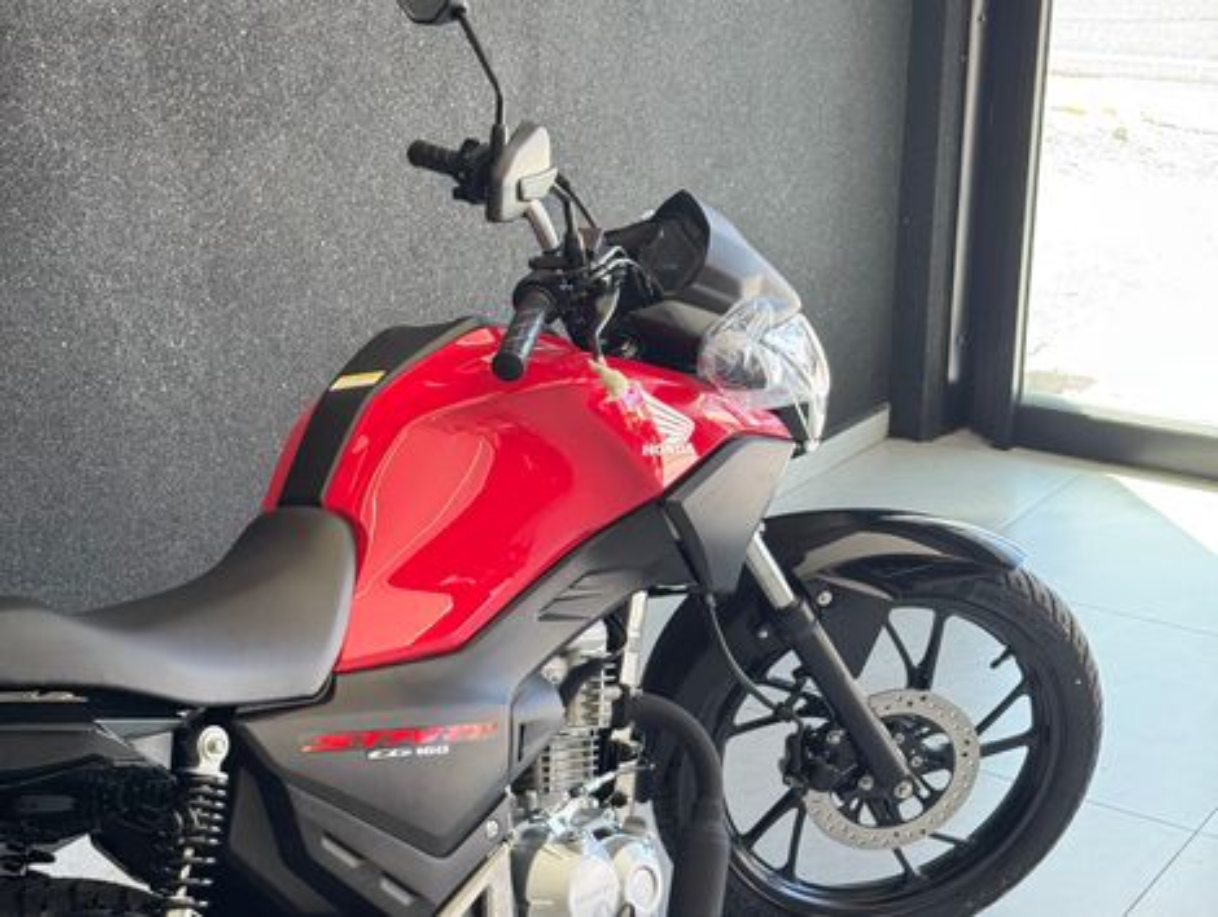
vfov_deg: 30.3
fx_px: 1692
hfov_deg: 39.6
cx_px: 609
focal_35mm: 48
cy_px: 458
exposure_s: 1/120
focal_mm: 6.76
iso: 160
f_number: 1.78
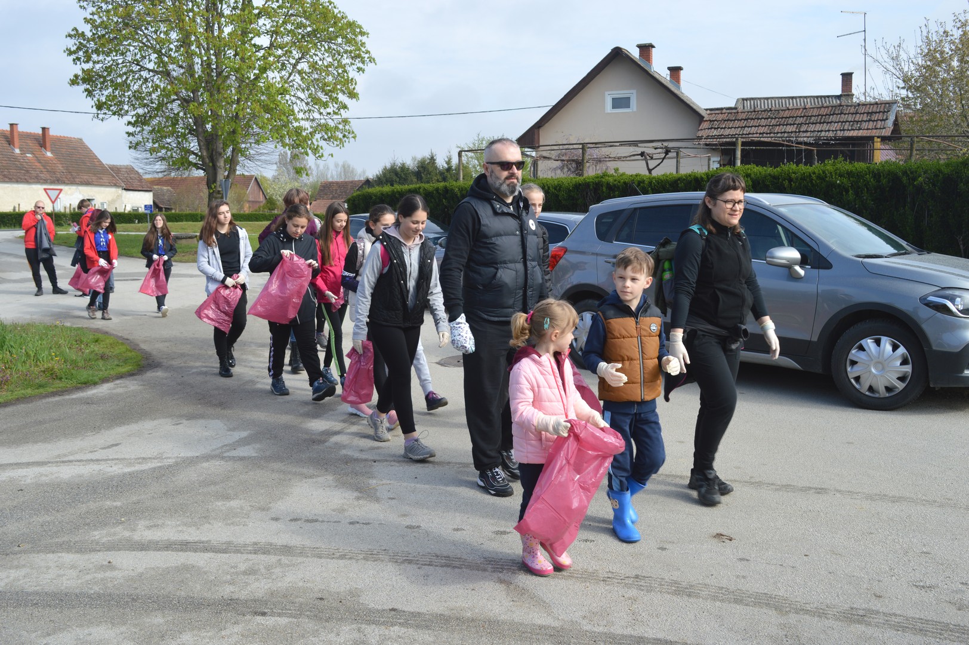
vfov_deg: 39.9
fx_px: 888
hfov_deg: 57.3
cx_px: 484
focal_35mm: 33
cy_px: 322
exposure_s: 1/200
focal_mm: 22
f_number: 7.1
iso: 100
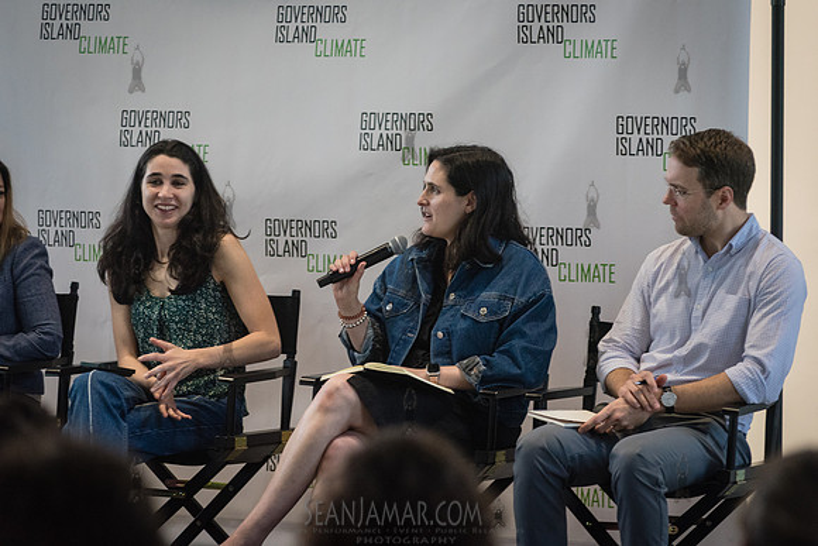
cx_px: 409
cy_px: 273
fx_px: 3523
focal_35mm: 155
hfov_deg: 13.2
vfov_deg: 8.9
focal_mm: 155
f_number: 4
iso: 4000
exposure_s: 1/400
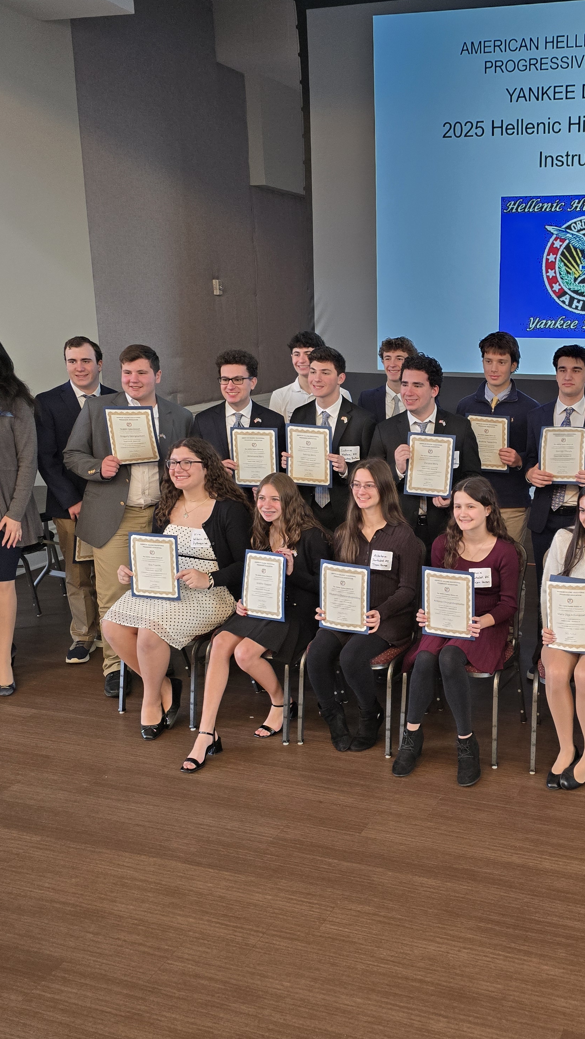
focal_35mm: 34
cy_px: 525
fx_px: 938
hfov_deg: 33.7
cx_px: 461
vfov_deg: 58.0
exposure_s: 1/120
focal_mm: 6.3
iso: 320
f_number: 1.7
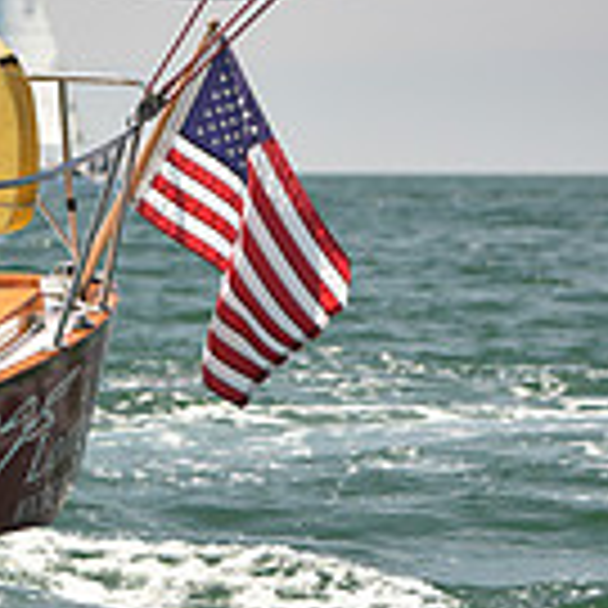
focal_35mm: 364
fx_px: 7233
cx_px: -658
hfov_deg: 4.7
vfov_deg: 4.8
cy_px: 272
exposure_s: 1/800
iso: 250
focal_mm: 100
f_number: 4.5
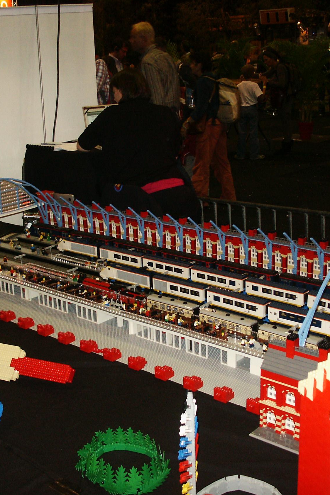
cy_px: 249
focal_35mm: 49
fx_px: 674
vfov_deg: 40.3
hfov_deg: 27.5
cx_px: 153
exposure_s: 1/45
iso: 200
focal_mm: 7.18
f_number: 3
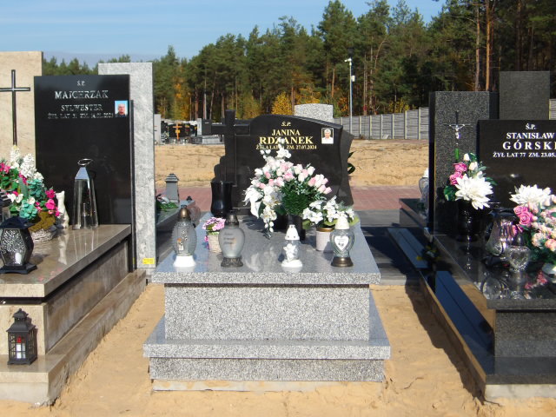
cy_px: 208
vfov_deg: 27.5
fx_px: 851
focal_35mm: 53
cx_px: 278
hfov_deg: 36.2
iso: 100
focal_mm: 9.4
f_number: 4.2
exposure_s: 1/901
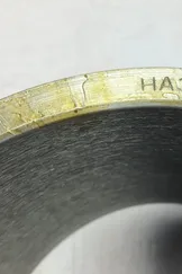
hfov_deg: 24.6
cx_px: 170
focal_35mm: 53
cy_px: 114
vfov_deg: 37.4
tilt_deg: -67.2
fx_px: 402
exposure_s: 1/120
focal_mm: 3.3
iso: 32
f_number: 2.4
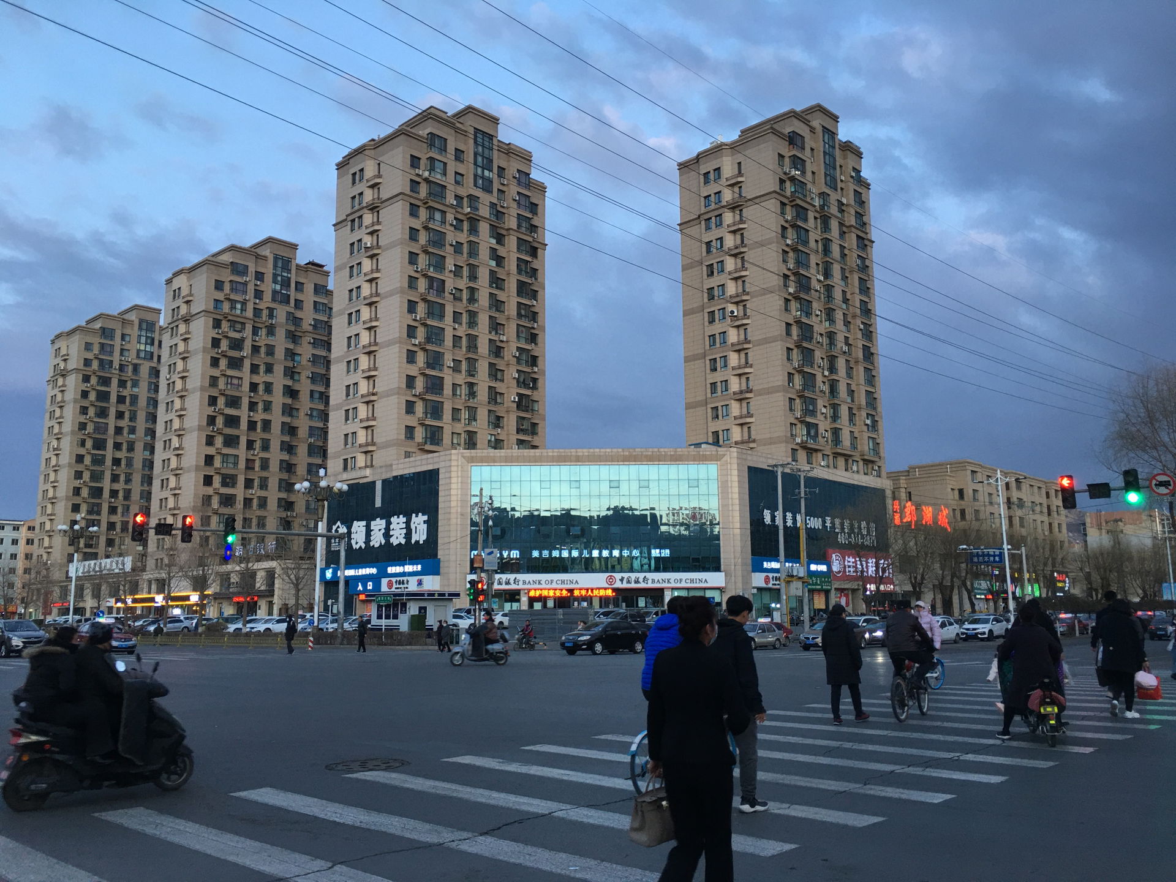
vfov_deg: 48.2
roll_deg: -0.5
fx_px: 985
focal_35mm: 29
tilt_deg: +11.5
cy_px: 441
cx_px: 588
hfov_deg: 61.7
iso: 25
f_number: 2.2
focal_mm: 4.15
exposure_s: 1/33
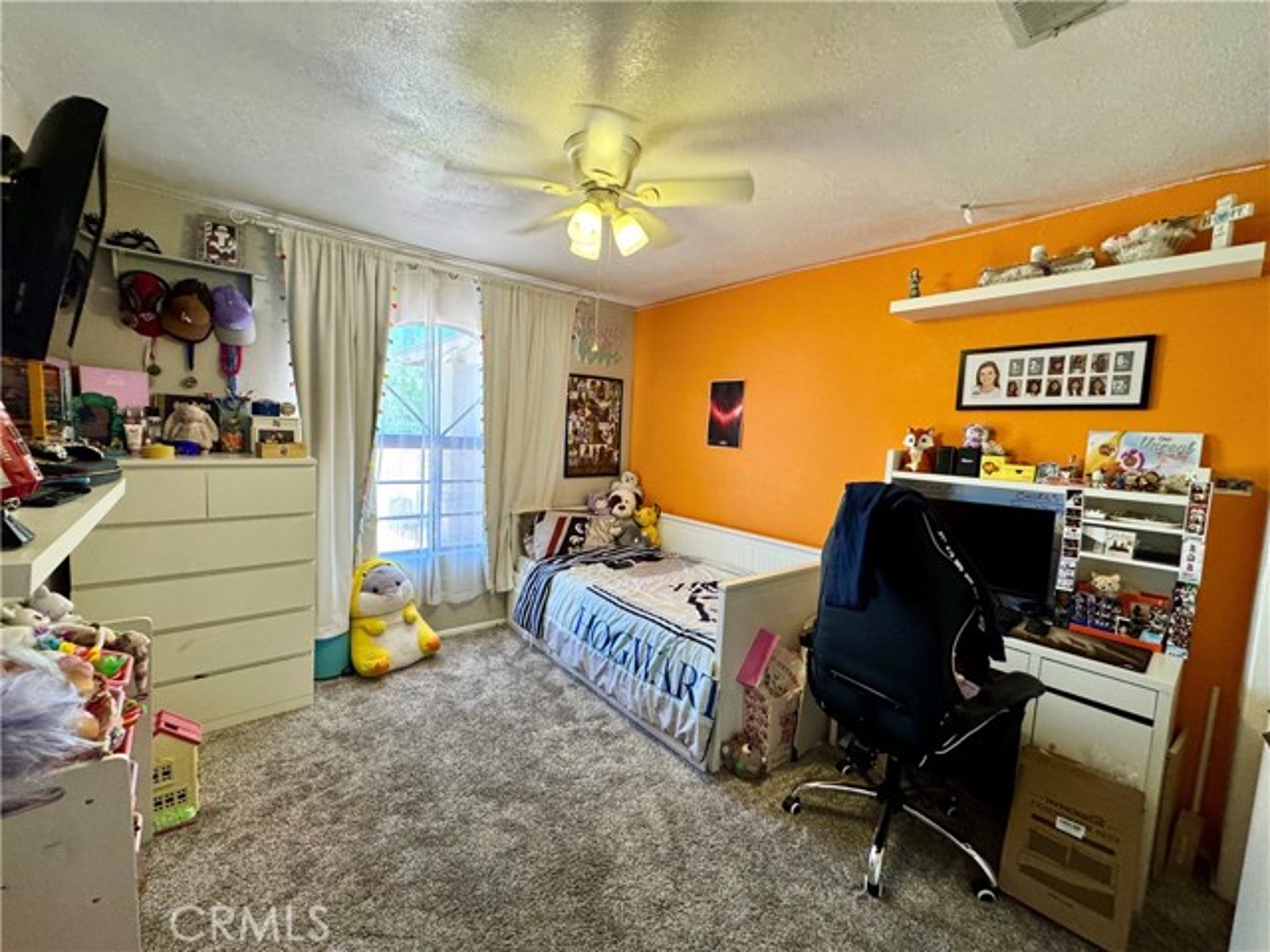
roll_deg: -2.9
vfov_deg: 85.7
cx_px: 635
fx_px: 514
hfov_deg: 102.1
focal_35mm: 14
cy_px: 476
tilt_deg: -7.6
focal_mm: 2.22
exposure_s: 1/120
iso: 200
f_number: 2.2
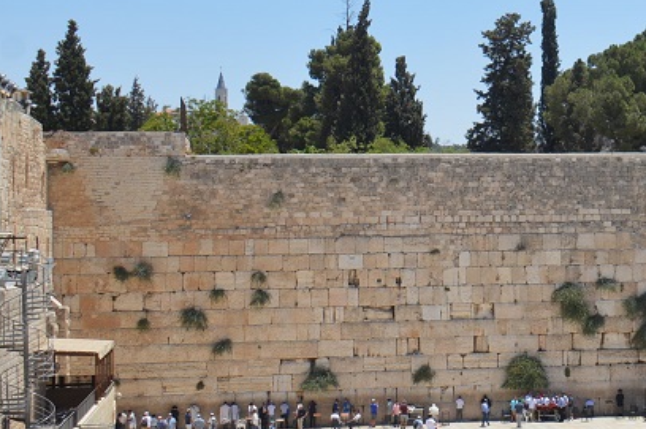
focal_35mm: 93
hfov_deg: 21.3
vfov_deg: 14.7
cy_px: 201
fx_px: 1667
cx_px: 628
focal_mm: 28
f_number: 8
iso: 100
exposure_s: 1/320
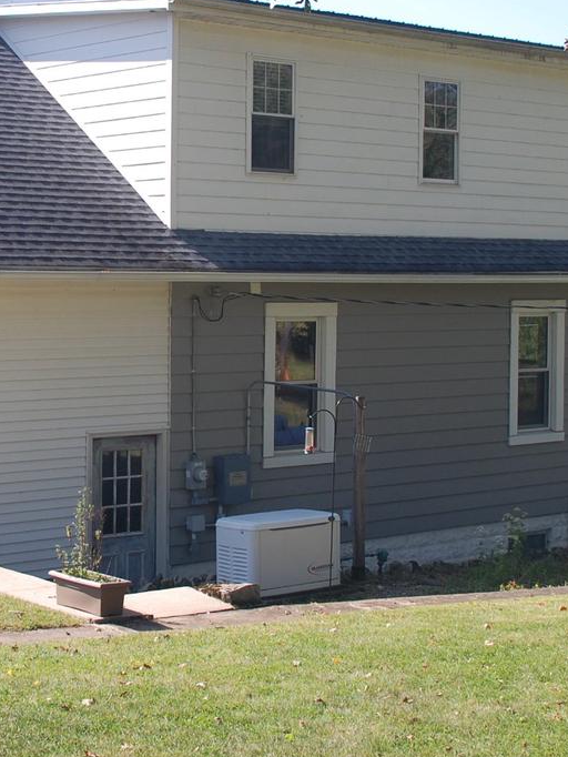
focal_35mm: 76
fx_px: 1662
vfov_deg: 25.5
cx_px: 121
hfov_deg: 19.2
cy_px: 271
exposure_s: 1/250
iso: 200
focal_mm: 25
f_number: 8
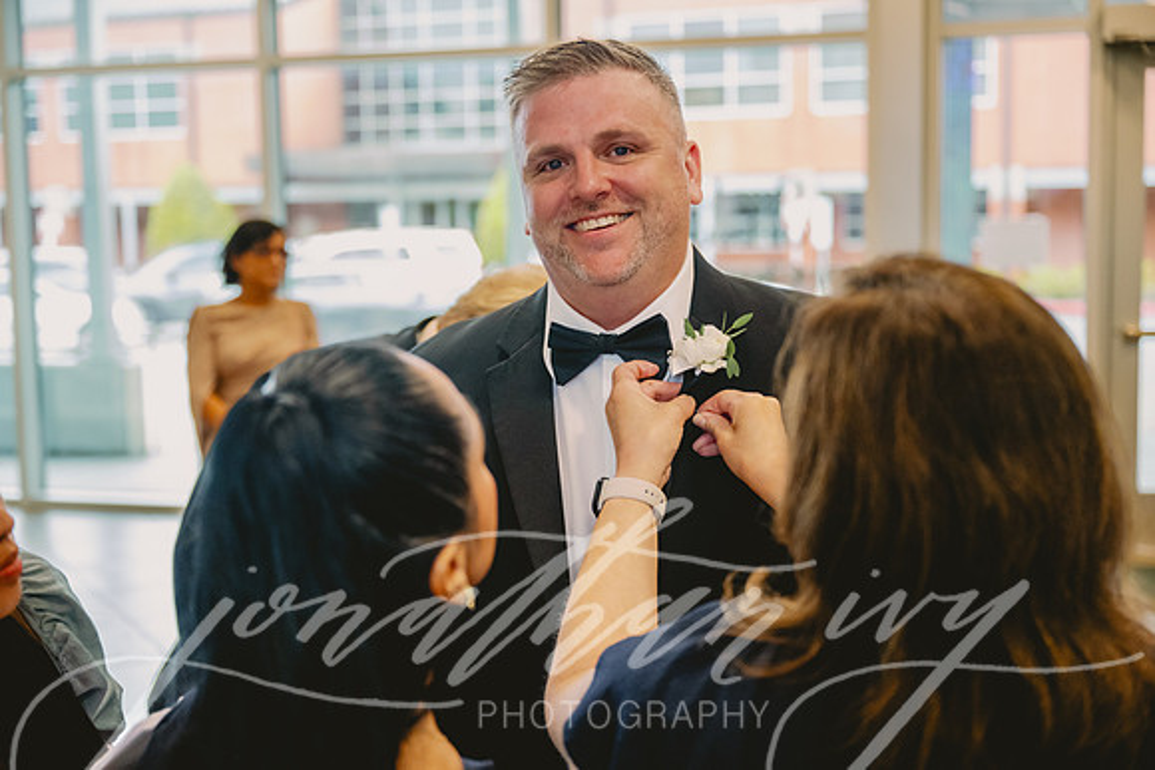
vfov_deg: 27.5
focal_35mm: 49
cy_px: 385
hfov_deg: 40.3
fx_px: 1572
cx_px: 578
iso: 2000
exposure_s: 1/400
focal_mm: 49
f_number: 2.8
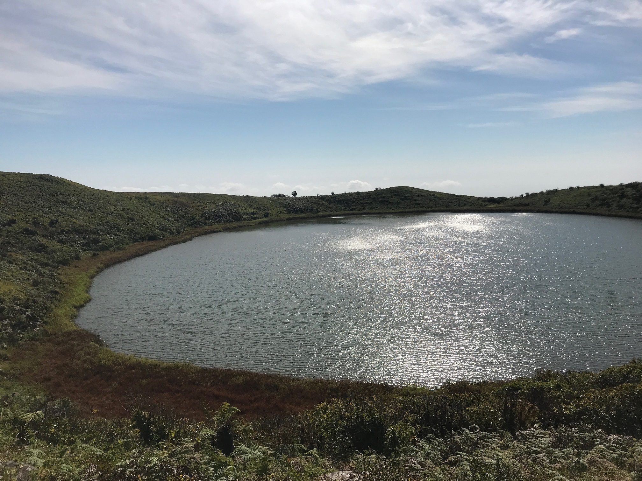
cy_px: 240
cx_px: 321
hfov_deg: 63.4
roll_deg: +3.2
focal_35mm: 28
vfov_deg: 49.7
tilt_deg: -6.5
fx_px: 519
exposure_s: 1/7407
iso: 20
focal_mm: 3.99
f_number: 1.8
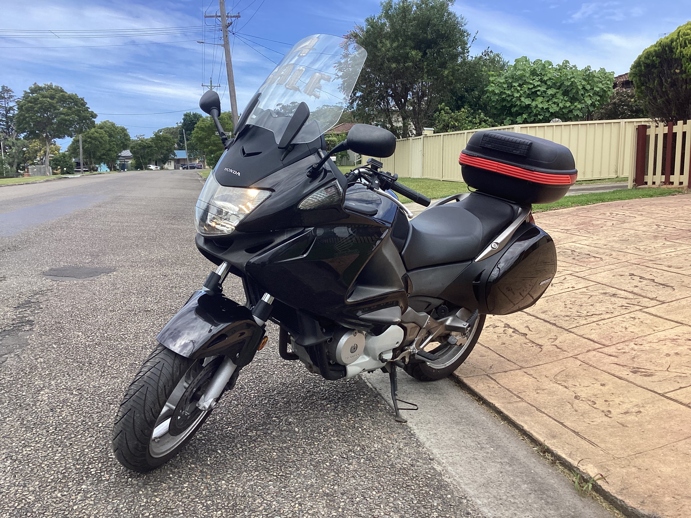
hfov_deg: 58.4
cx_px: 346
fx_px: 619
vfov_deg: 45.4
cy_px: 259
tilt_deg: -8.3
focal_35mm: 31
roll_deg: +0.3
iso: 25
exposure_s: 1/886
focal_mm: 3.3
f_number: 2.4
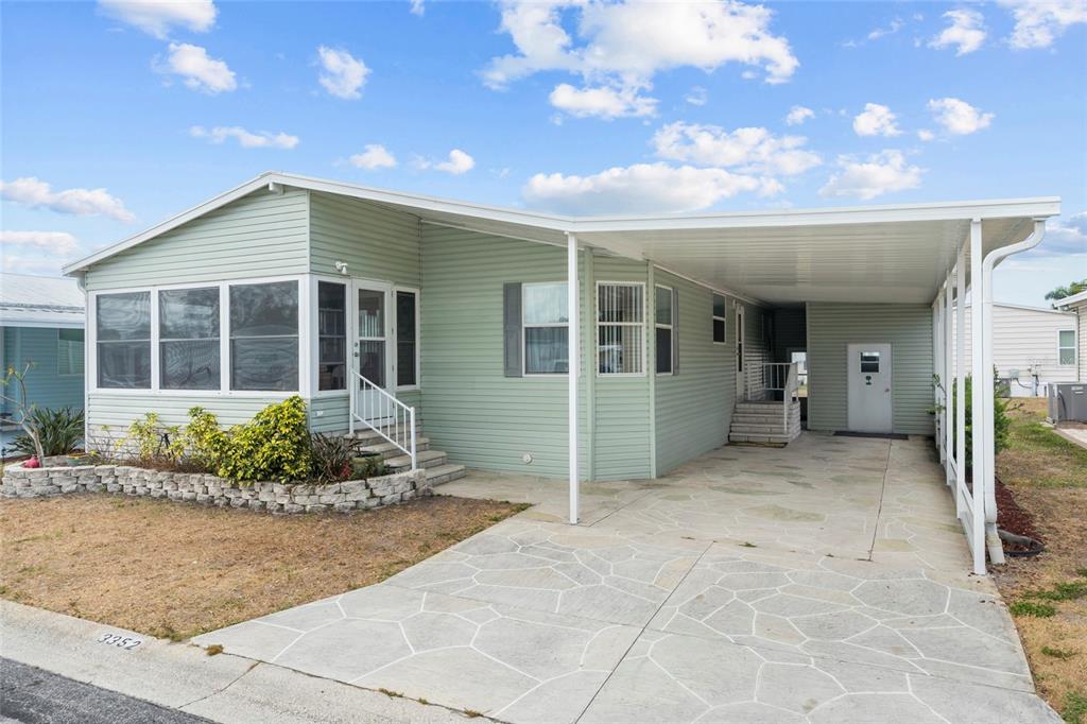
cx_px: 544
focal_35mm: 24
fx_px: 724
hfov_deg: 73.8
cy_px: 362
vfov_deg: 53.1
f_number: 9
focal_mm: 24
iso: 250
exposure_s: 1/200
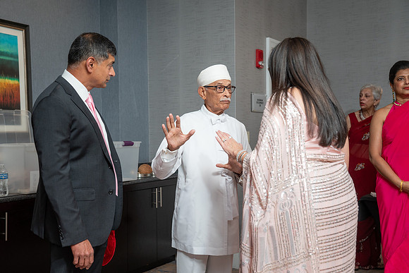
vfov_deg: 29.4
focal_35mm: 46
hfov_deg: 42.9
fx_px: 520
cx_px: 204
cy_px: 139
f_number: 4
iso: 1000
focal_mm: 45
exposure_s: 1/250
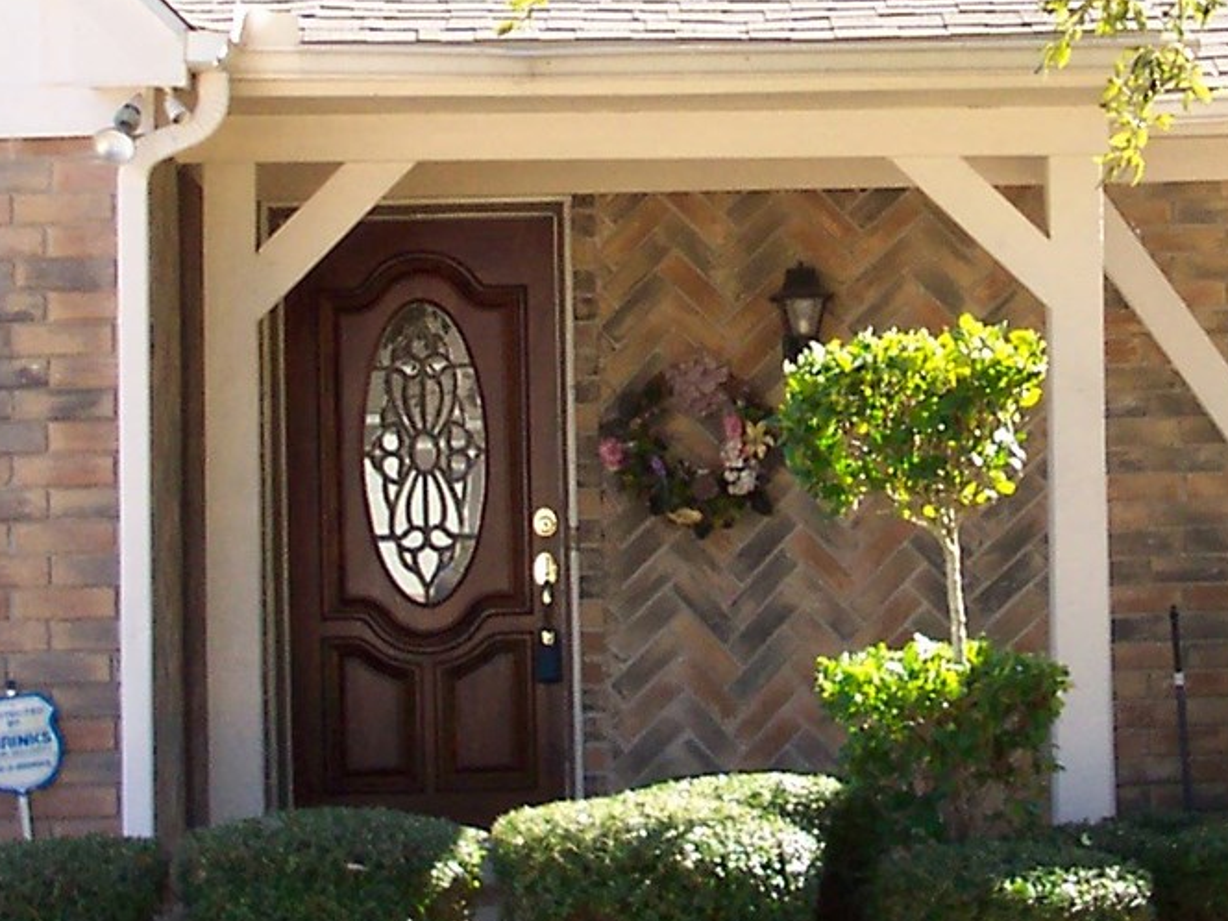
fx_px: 3902
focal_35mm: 110
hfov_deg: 17.9
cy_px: 202
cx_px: 627
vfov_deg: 13.4
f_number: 2.8
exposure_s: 1/350
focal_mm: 7.5
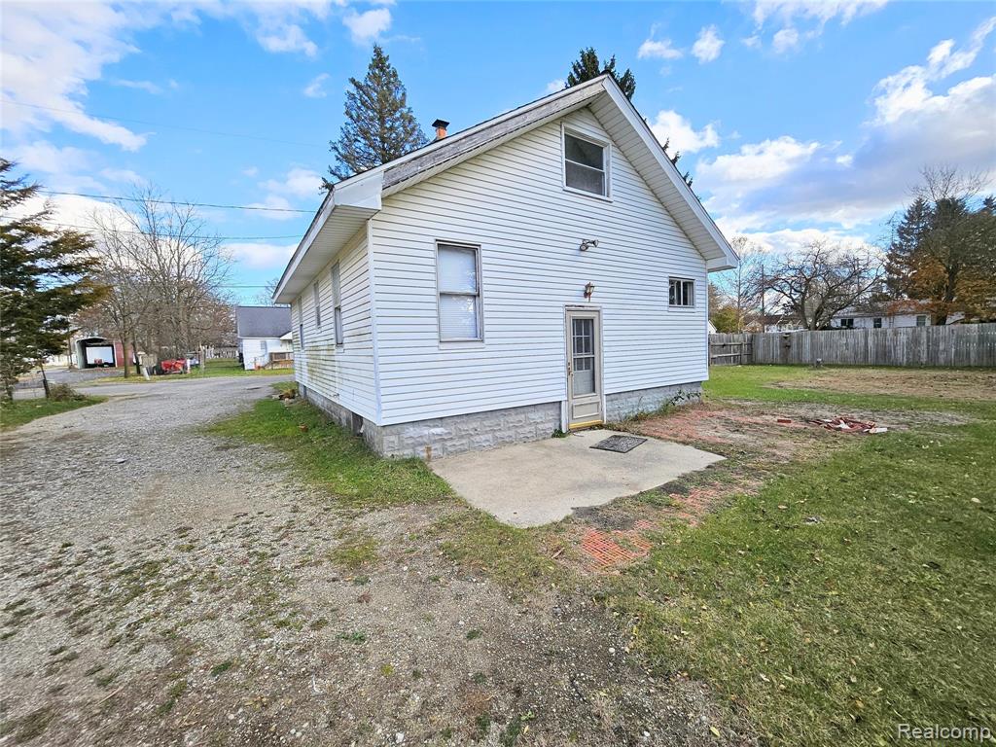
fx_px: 374
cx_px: 498
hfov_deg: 106.2
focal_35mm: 13
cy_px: 374
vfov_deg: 89.9
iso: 32
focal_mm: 1.74
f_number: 2.2
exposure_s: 1/456
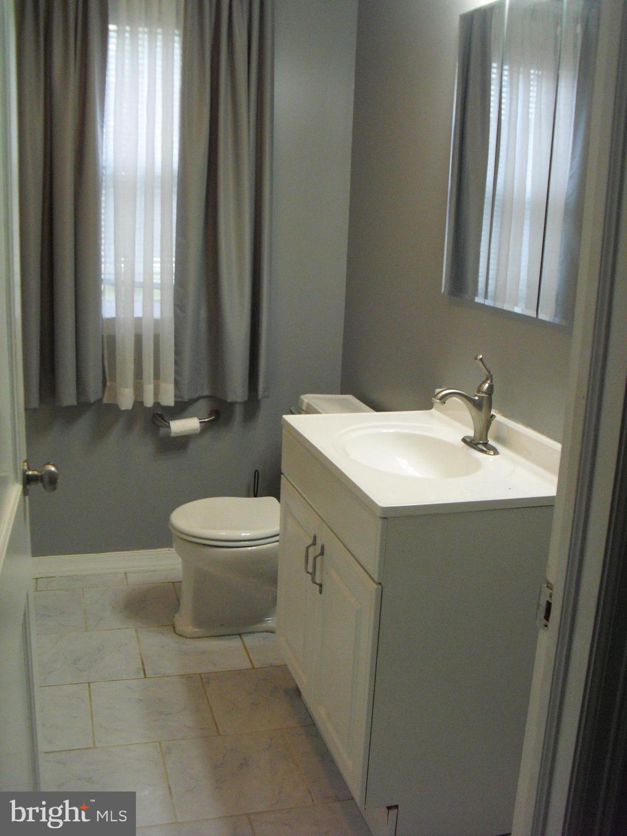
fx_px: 869
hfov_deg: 39.7
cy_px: 418
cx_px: 314
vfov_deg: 51.4
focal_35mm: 36
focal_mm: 6.3
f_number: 3.1
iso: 400
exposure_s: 1/100
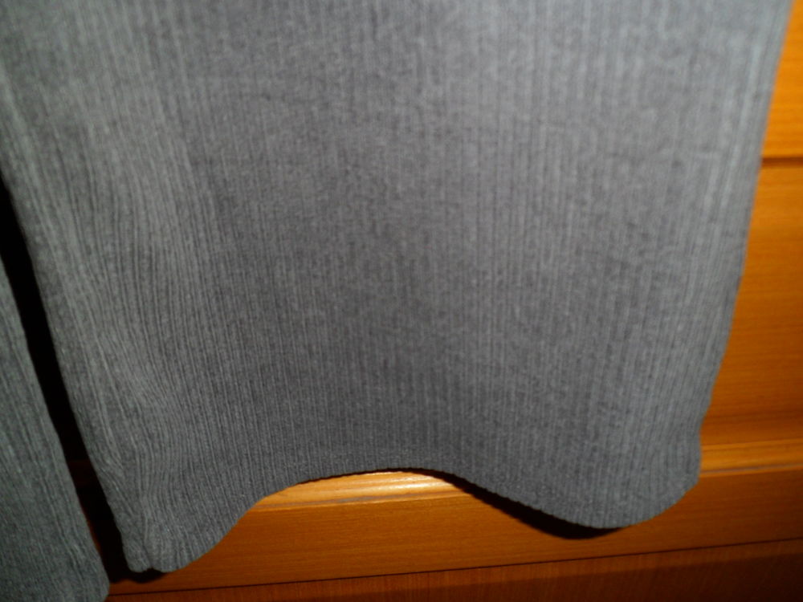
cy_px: 301
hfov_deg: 65.3
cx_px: 402
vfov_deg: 51.4
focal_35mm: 27
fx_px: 626
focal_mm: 4.9
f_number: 3.3
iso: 100
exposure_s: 1/30
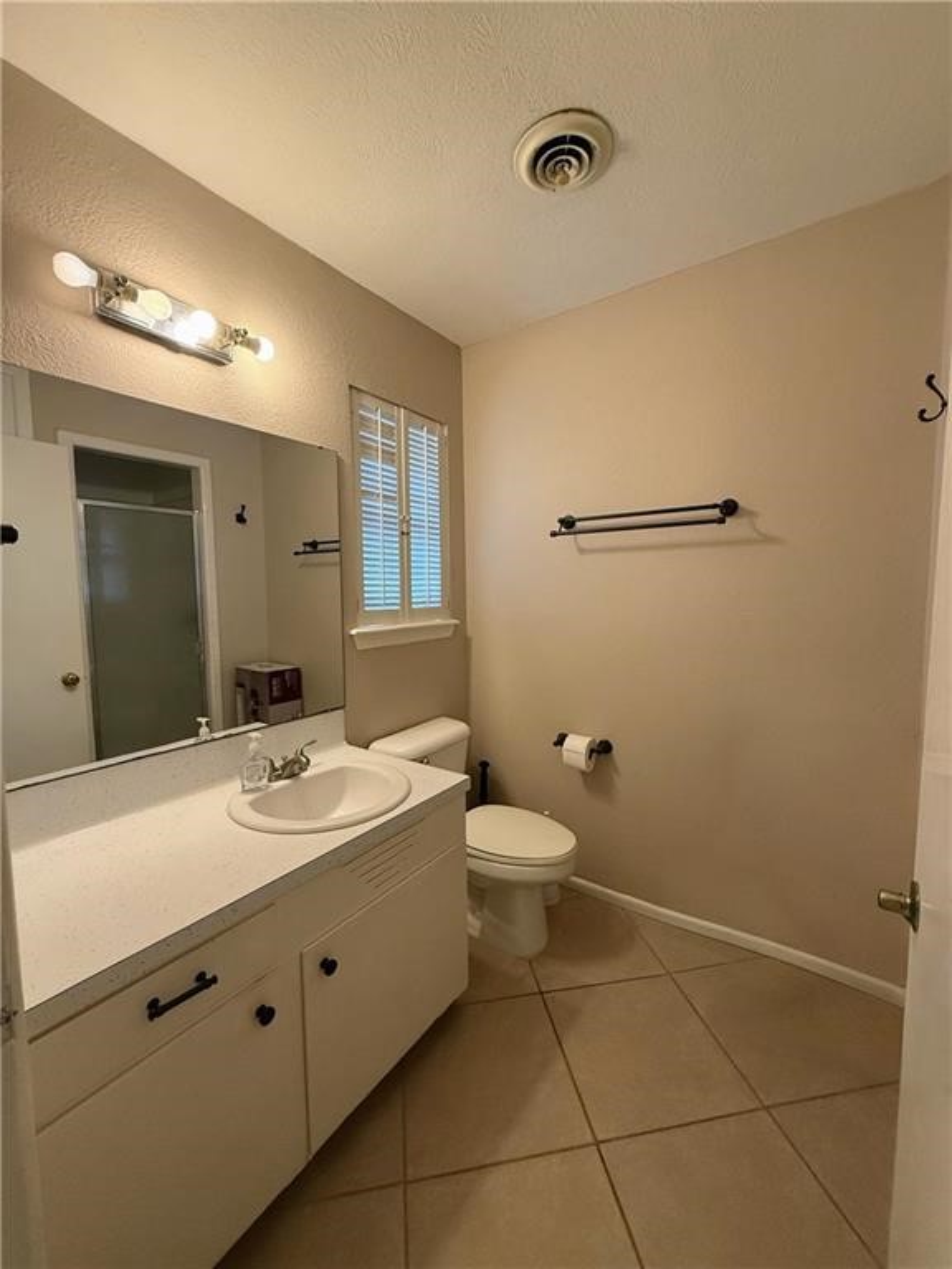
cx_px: 476
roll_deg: -0.4
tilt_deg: -4.9
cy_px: 634
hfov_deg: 85.7
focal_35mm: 14
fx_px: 513
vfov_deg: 102.1
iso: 400
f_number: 2.2
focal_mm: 2.22
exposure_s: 1/120
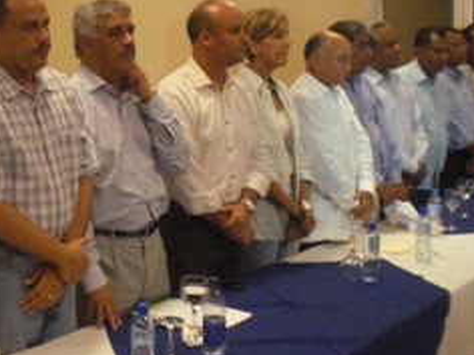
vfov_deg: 20.4
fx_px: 986
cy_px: 124
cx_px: 48
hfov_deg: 26.2
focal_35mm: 72
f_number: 3.1
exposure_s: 1/100
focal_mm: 6.3
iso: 800
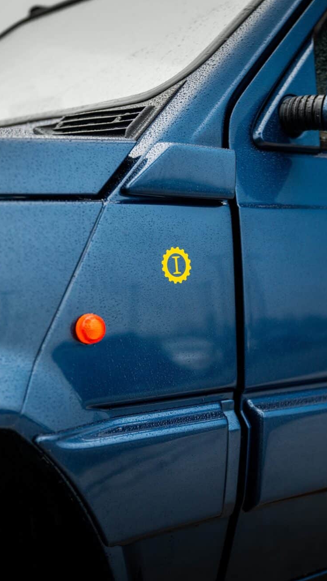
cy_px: 290
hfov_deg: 22.6
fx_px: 817
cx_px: 176
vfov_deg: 39.2
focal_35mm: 53
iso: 400
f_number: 2.8
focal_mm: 50
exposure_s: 1/200
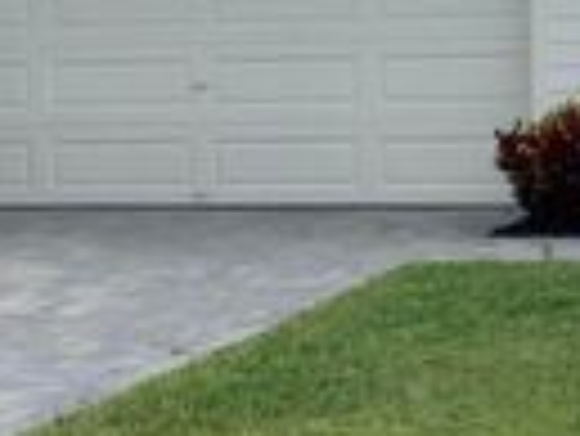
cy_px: -47
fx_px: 2013
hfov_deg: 15.8
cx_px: 683
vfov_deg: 12.2
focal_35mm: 120
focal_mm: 3.3
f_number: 2.4
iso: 25
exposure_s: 1/1294
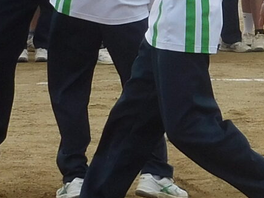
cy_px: -50
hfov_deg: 6.5
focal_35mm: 305
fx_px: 2326
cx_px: 244
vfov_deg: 4.9
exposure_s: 1/1000
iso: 125
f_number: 4.3
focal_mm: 9.4
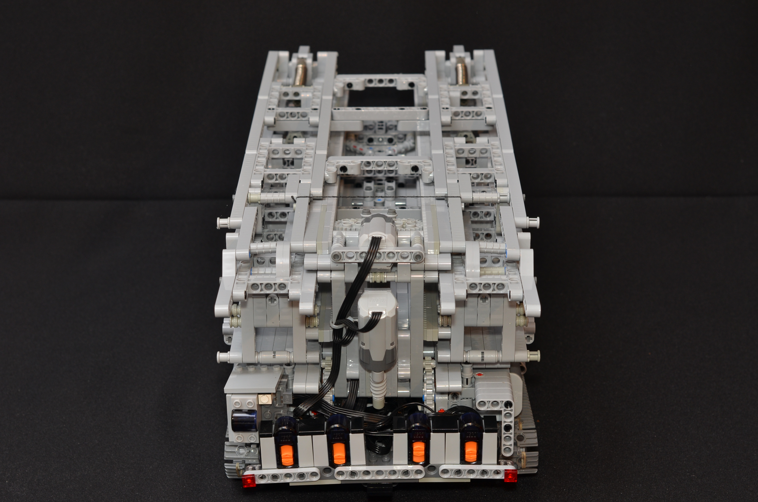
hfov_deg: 27.0
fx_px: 1576
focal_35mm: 75
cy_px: 251
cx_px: 379
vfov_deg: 18.1
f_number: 8
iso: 200
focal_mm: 50
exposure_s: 1/60
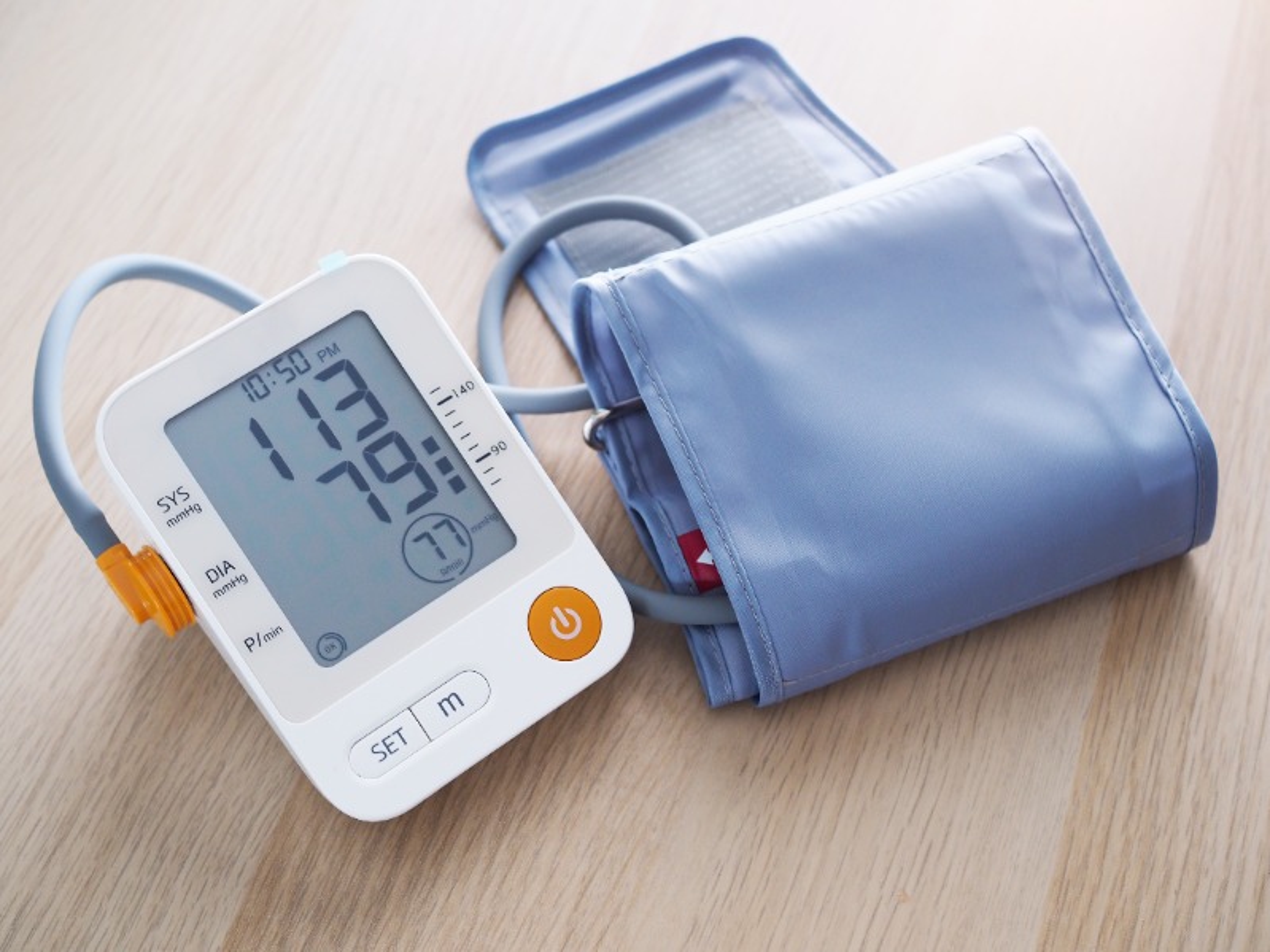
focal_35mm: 50
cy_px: 476
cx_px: 635
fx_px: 1834
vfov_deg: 29.1
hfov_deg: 38.2
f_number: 3.2
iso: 500
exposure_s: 1/30
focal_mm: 25
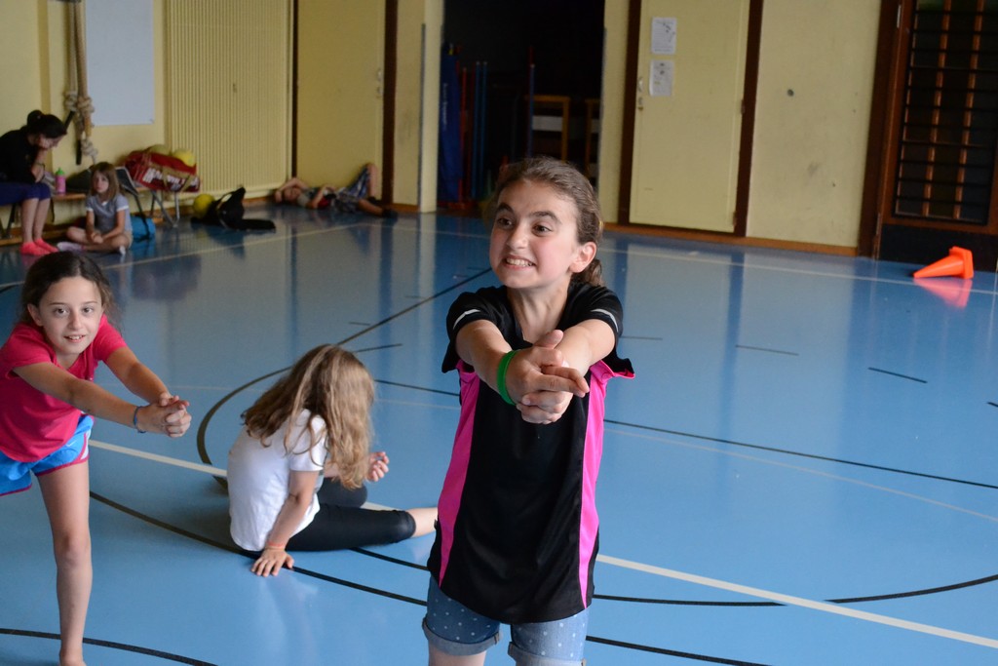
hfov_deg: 41.1
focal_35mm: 48
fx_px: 1331
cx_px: 499
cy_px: 333
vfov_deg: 28.1
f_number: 5.6
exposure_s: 1/500
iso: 3200
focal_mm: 32
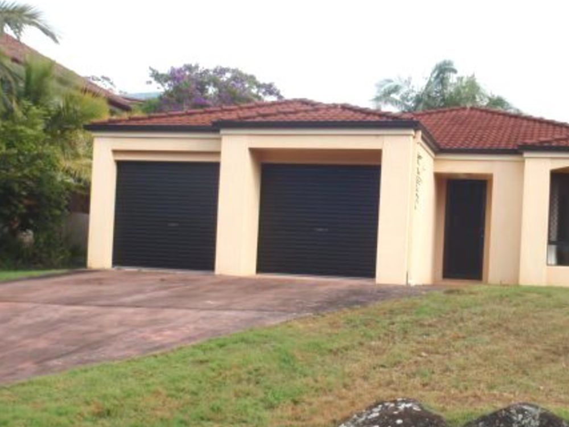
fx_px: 838
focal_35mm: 51
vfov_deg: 28.4
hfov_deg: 37.1
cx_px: 381
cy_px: 269
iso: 64
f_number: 3.5
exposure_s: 1/160
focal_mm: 6.07
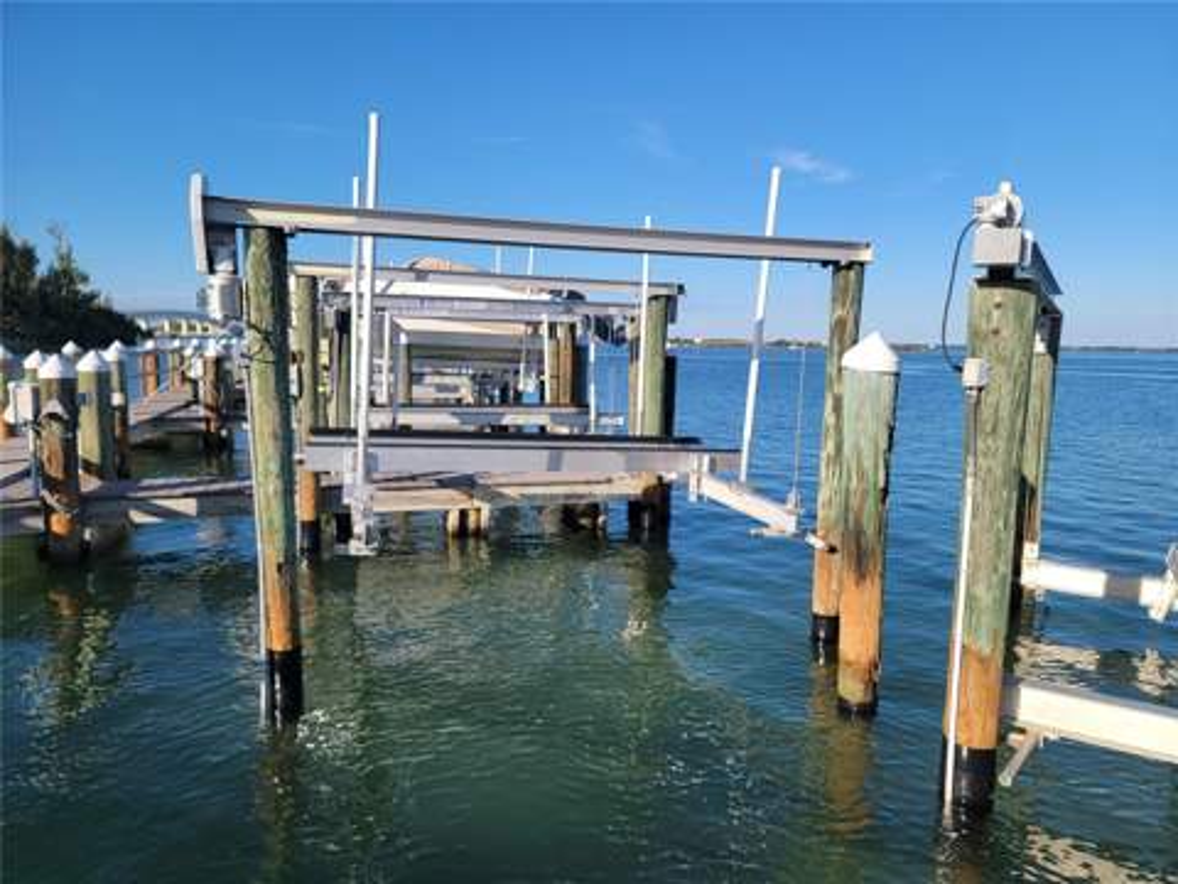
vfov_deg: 56.8
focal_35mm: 24
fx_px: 817
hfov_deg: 71.6
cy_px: 442
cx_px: 589
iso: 16
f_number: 1.8
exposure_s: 1/878
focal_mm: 6.7
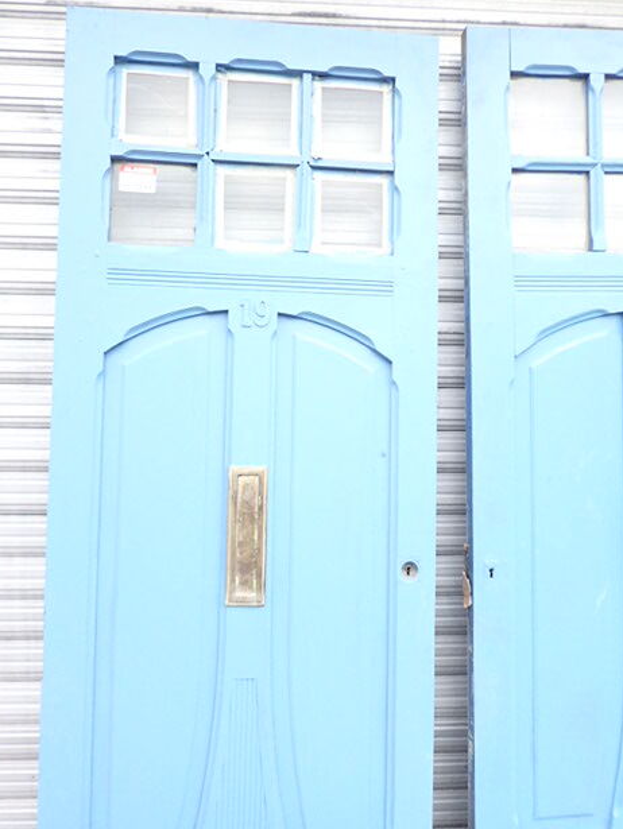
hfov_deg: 53.1
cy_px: 408
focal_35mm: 26
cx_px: 313
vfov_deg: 67.3
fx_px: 623
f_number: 2
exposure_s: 1/2000
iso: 400
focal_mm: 4.5
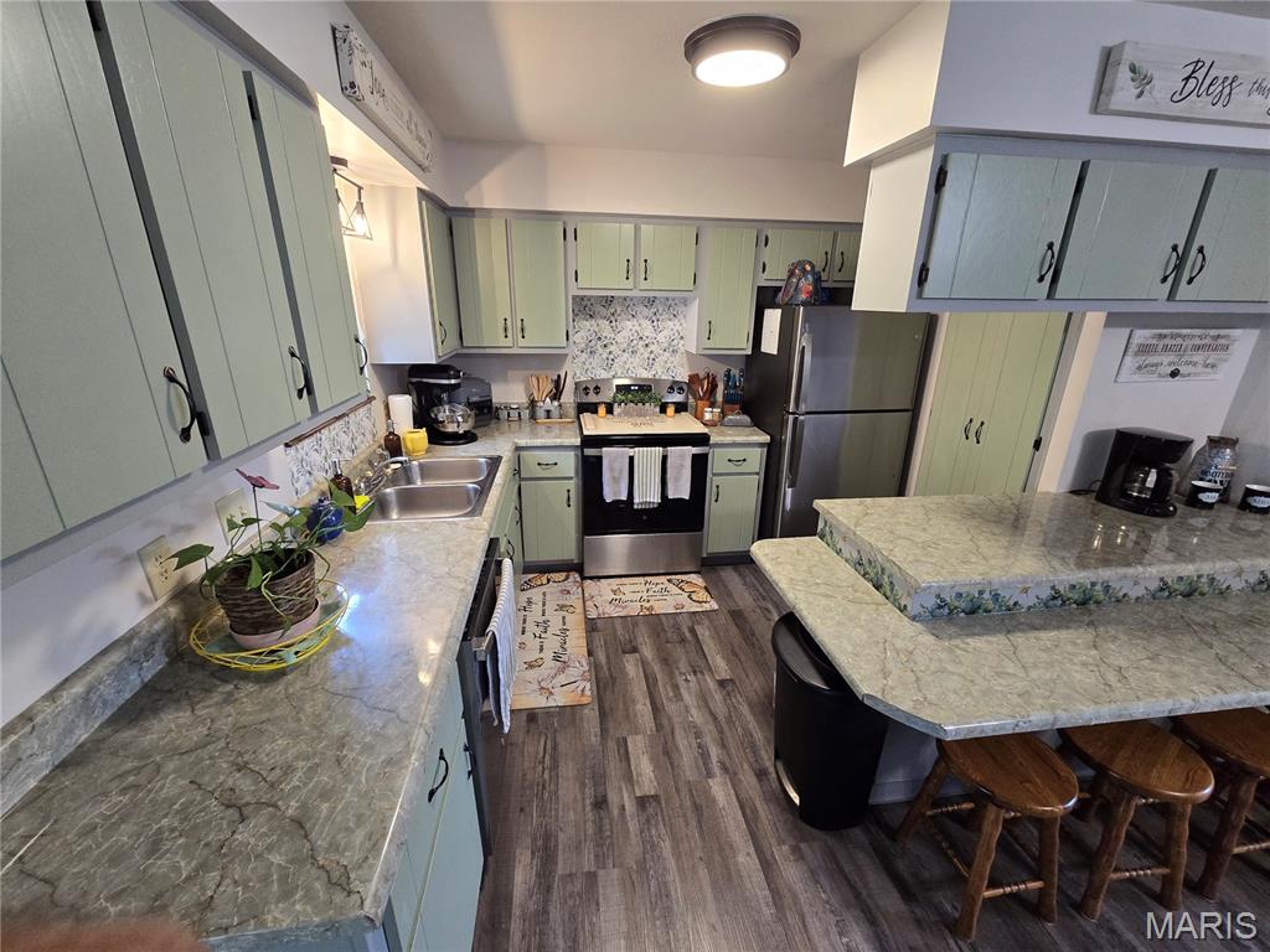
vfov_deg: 89.9
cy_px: 476
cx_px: 635
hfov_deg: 106.2
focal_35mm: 13
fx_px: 477
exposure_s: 1/60
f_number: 2.2
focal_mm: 2.2
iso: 250
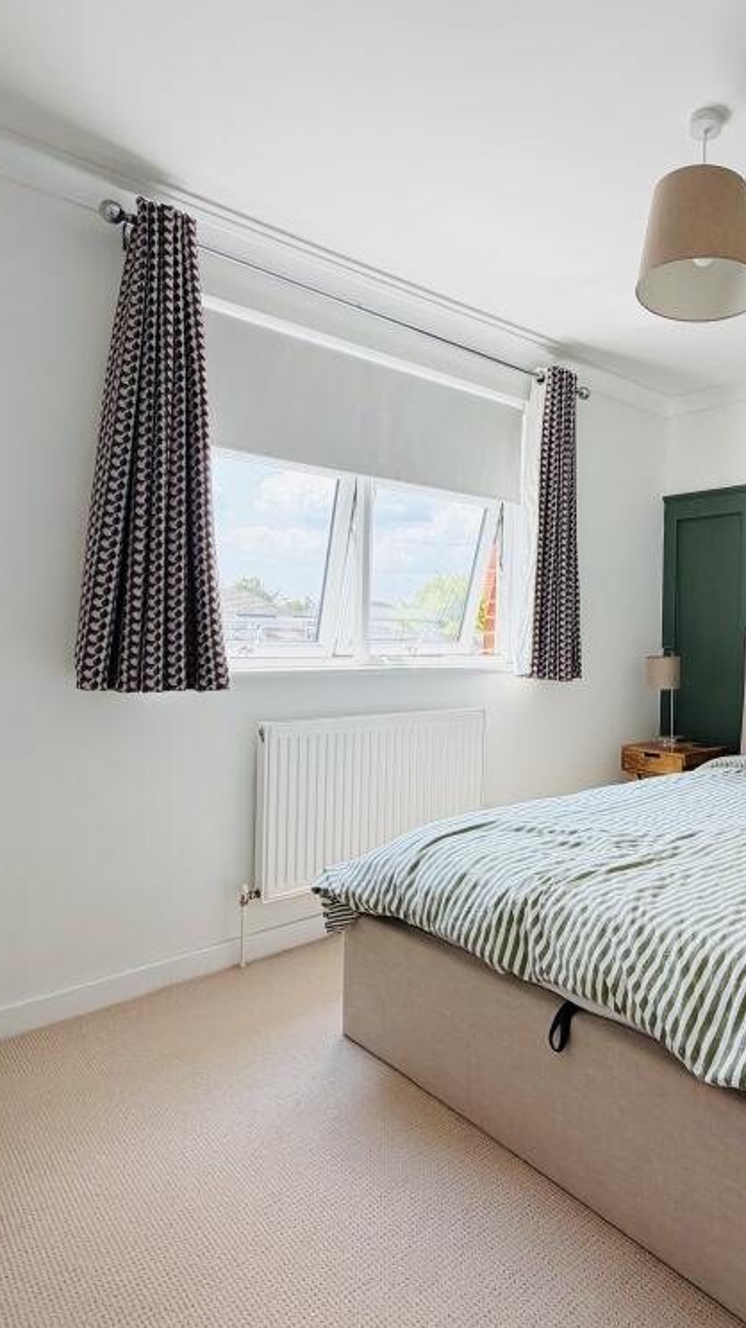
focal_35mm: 21
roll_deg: -0.3
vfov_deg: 83.8
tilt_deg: -1.6
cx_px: 635
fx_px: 739
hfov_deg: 49.2
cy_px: 648
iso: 64
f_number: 2.2
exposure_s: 1/167
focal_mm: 2.22
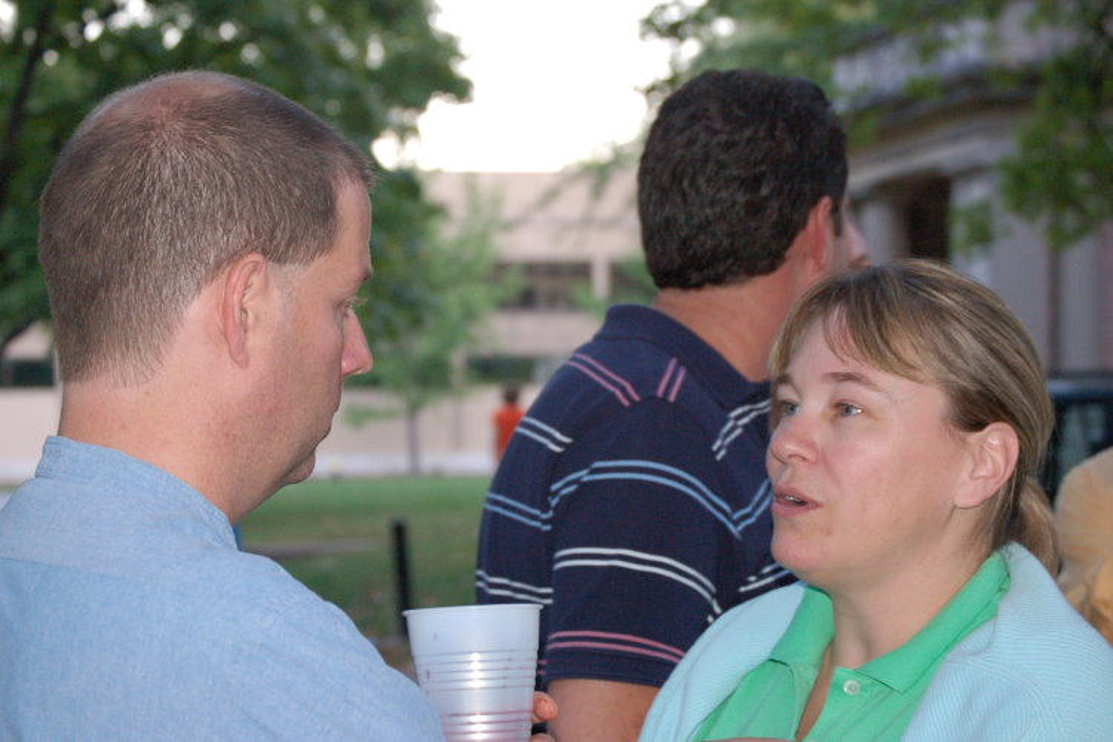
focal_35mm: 82
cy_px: 371
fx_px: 2550
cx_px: 556
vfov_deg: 16.6
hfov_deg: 24.6
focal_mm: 55
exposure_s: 1/60
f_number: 5
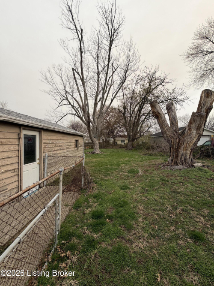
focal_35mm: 14
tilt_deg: -1.5
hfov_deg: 85.7
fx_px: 115
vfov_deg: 102.1
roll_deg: +1.1
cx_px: 107
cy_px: 143
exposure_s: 1/502
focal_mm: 2.22
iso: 40
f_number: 2.2
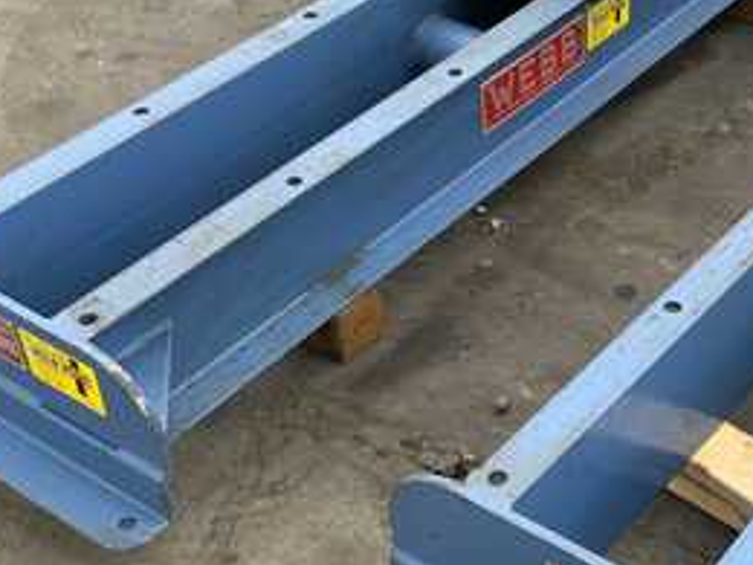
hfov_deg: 28.1
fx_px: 1457
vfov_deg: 21.9
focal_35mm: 67
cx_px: 643
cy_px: 272
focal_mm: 3
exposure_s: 1/224
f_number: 1.8
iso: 16
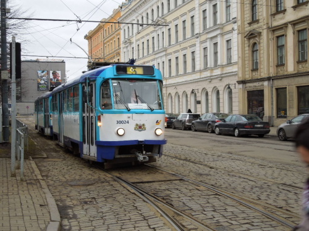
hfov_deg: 39.7
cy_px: 116
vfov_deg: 30.3
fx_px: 428
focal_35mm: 48
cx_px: 154
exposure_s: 1/50
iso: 100
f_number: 4
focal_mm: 8.7
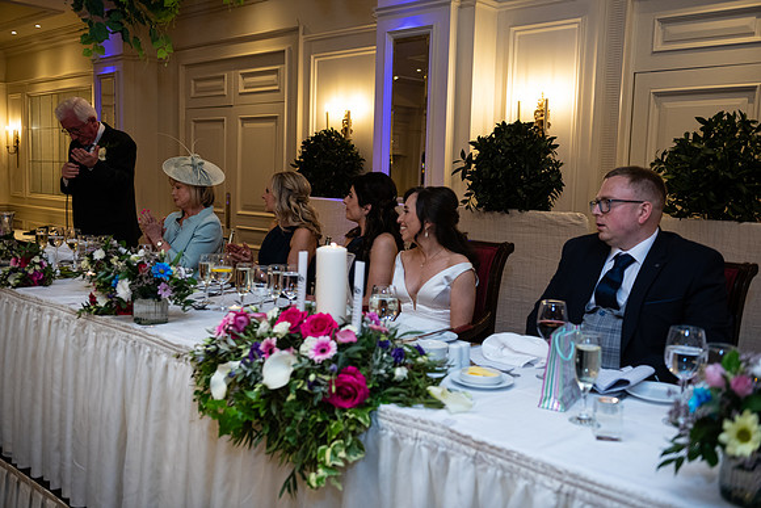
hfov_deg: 54.4
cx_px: 380
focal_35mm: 35
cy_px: 254
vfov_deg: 37.9
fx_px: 740
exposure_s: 1/160
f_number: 3.5
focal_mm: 35
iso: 800
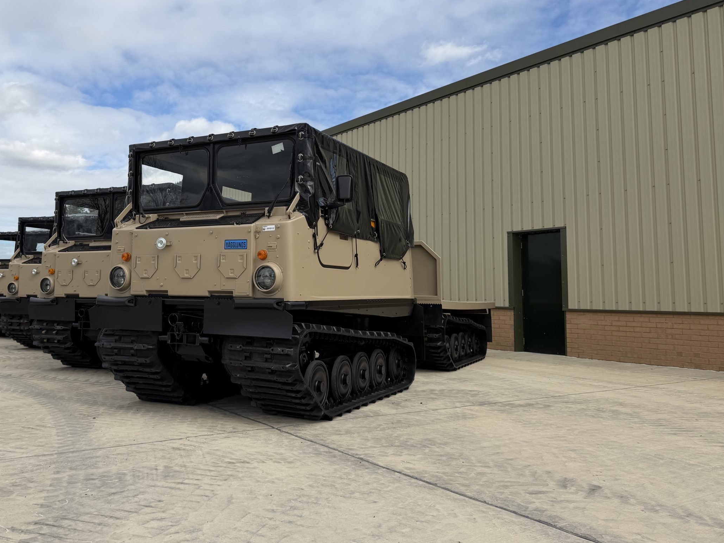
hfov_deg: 59.4
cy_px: 229
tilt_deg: +7.0
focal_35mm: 30
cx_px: 282
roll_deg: -1.0
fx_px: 627
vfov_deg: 46.6
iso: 80
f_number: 1.78
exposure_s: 1/4975
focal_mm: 6.76
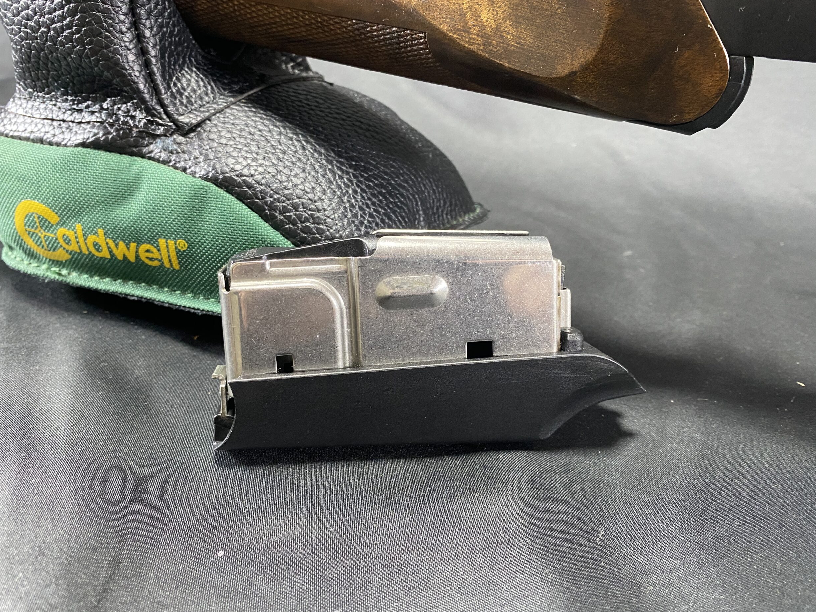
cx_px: 422
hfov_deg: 65.3
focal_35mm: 27
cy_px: 298
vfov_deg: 51.4
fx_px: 636
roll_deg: -5.3
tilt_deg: -25.4
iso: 500
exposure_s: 1/60
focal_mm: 4.25
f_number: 1.8
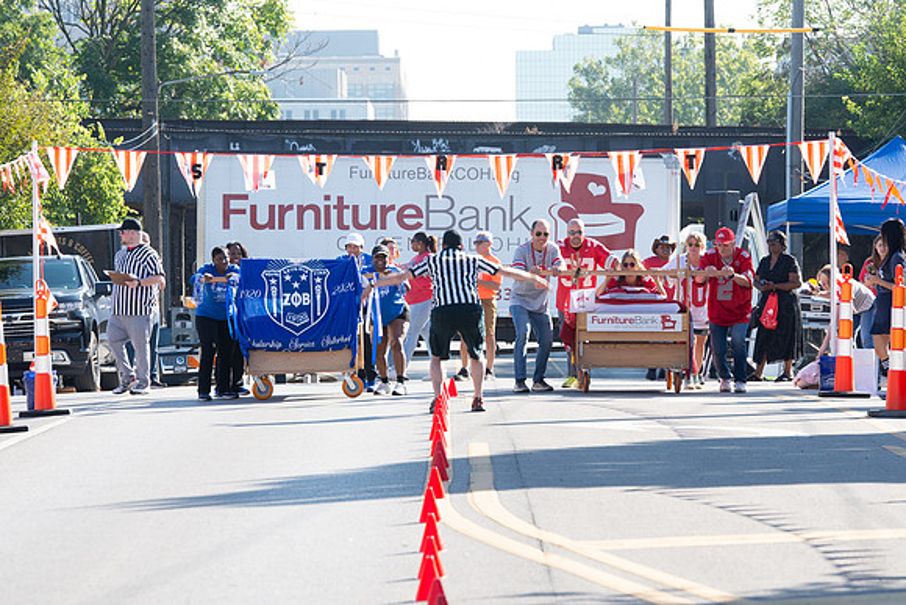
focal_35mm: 189
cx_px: 484
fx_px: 4751
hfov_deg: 10.9
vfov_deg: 7.3
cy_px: 272
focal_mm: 145
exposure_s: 1/200
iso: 200
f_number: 7.1
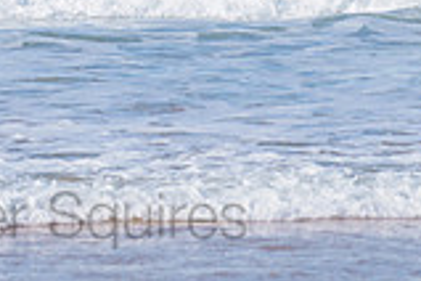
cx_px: 42
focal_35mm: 729
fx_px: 8525
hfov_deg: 2.8
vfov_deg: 1.9
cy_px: -224
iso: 250
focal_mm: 200
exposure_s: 1/2500
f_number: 5.6
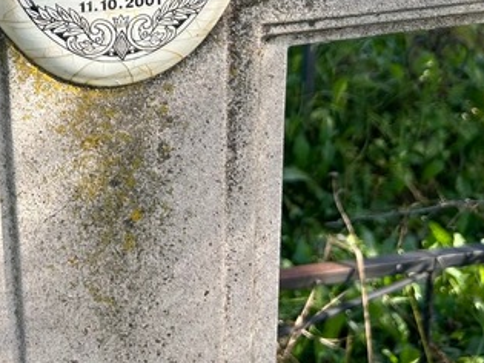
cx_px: 65
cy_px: -32
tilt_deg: -24.4
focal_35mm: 66
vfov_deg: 21.2
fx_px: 922
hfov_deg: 28.5
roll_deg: -1.4
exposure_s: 1/949
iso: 50
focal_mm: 5.7
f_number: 1.5
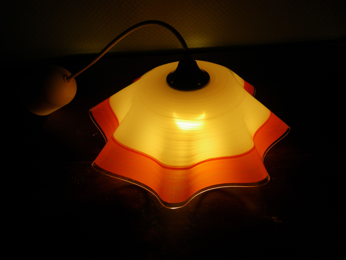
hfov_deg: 63.4
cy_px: 130
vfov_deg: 49.7
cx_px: 173
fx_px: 280
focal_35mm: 28
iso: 64
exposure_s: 1/125
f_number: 2.6
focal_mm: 4.9
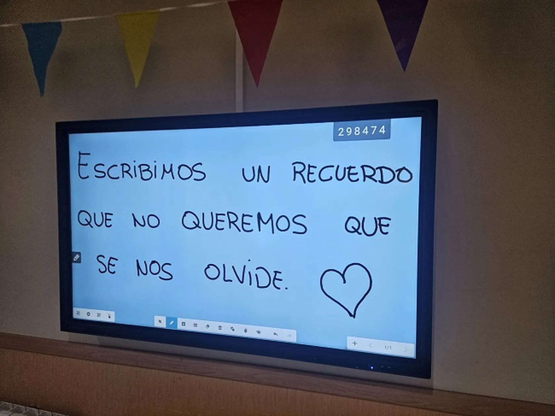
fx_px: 369
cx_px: 278
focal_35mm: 23
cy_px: 208
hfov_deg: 74.0
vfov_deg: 58.8
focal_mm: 5.4
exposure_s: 1/60
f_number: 1.8
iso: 64
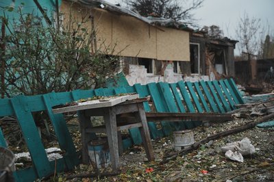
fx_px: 289
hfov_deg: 50.7
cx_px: 137
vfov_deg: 35.0
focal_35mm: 38
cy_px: 91
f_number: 4
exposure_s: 1/800
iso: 200
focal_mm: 38
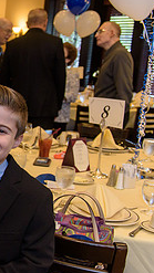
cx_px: -130
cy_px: 139
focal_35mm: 69
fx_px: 501
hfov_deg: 15.0
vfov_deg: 30.6
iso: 800
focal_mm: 28
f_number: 3.2
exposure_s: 1/125
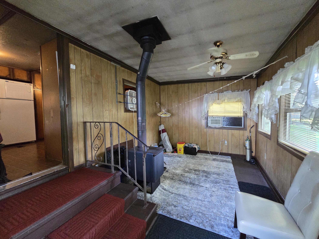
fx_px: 120
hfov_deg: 106.2
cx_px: 160
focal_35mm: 13
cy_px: 120
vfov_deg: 89.9
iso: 640
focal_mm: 2.2
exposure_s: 1/60
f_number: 2.2
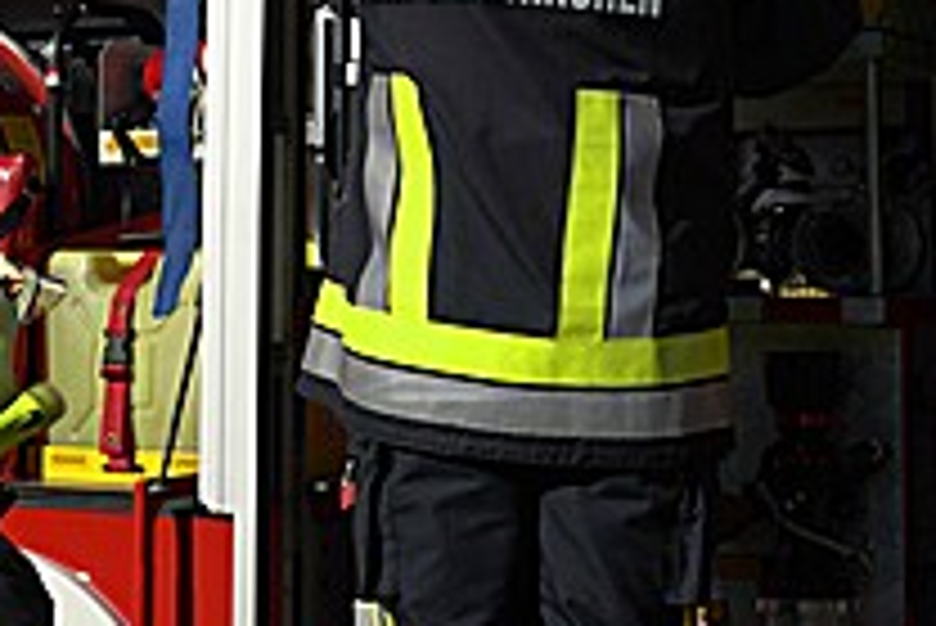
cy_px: 101
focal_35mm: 86
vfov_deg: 15.8
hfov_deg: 23.6
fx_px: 2237
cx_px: 378
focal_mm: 29
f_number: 5.6
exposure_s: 1/1600
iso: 100
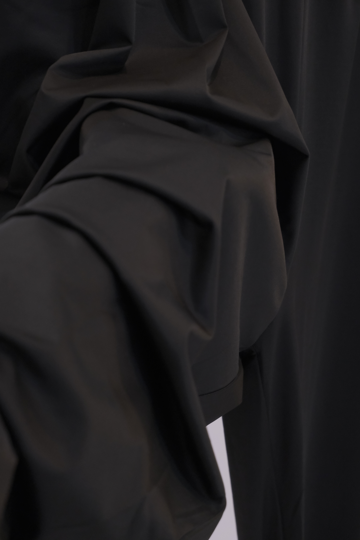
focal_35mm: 68
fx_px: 1020
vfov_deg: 29.7
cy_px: 270
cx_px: 180
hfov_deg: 20.0
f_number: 5.6
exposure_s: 1/160
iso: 3200
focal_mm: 45
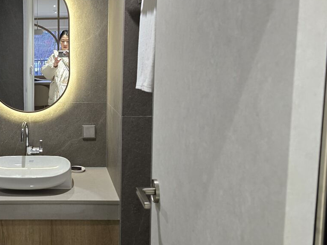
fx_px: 397
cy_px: 109
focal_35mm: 42
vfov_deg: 34.3
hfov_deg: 42.0
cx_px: 47
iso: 640
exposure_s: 1/120
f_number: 1.7
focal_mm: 6.3
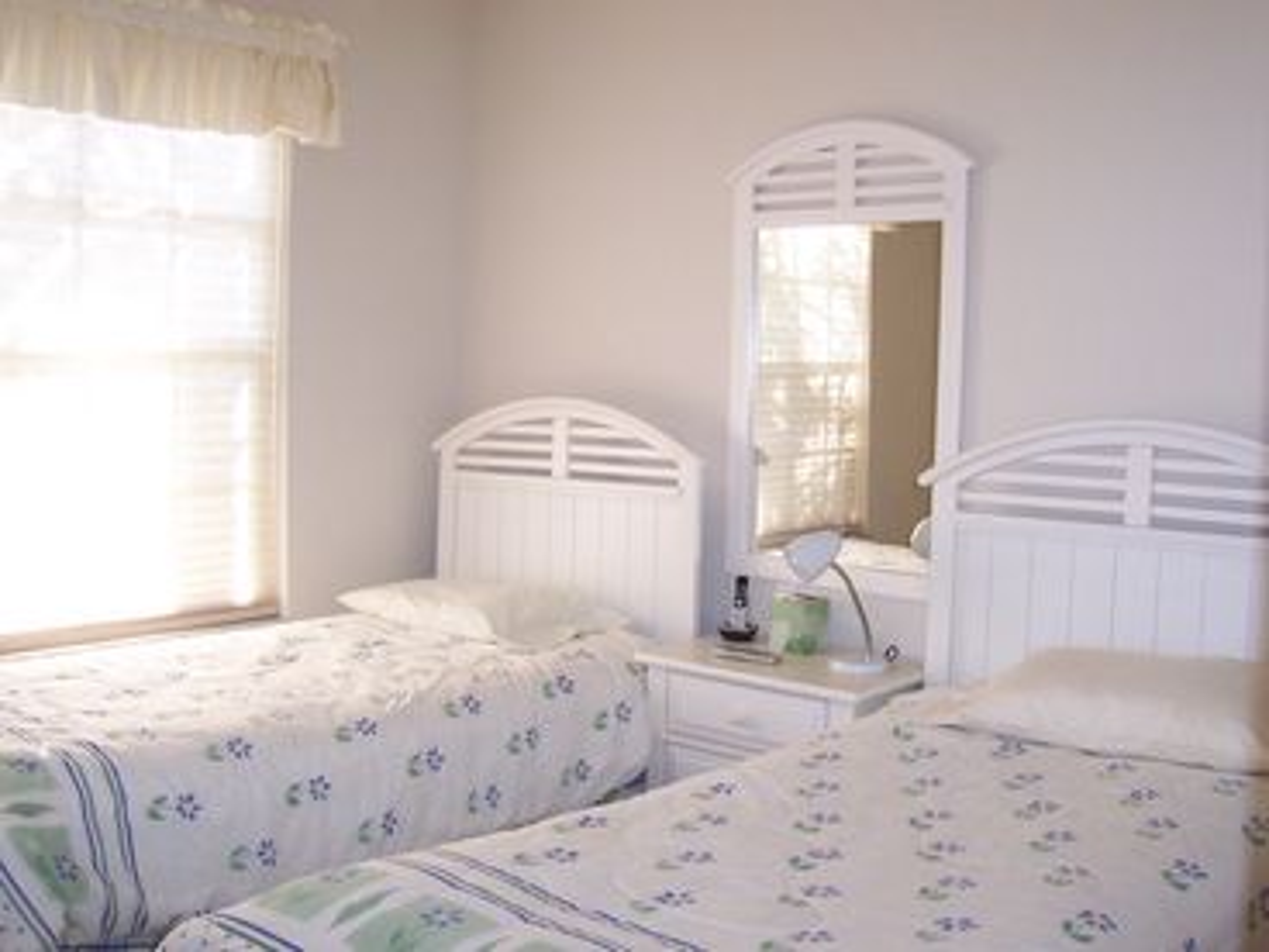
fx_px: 1356
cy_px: 476
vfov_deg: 38.7
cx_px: 634
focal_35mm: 37
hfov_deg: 50.1
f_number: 2.8
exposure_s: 1/60
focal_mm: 5.6
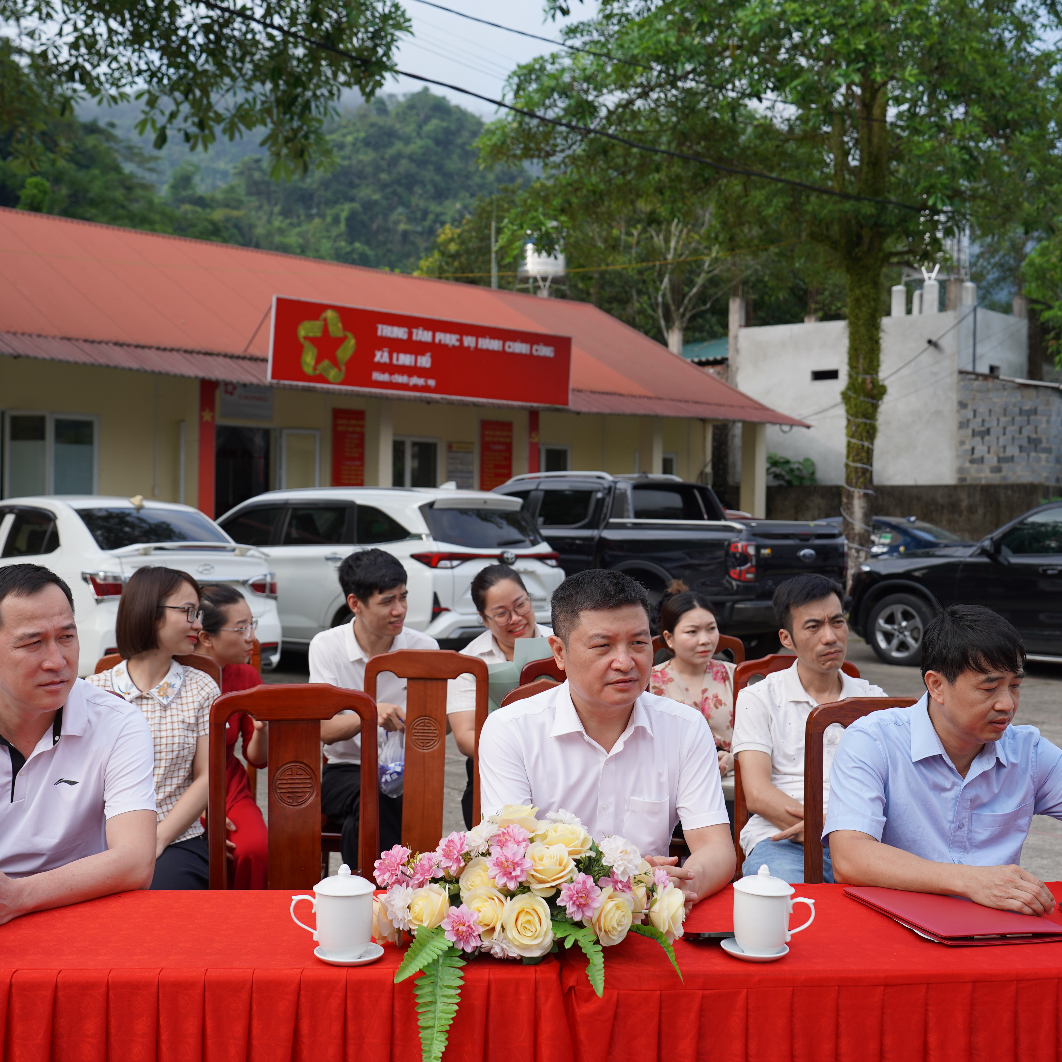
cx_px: 465
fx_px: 1423
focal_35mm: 41
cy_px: 532
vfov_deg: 40.9
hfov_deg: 40.9
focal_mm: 32
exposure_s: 1/320
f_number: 4.5
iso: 100
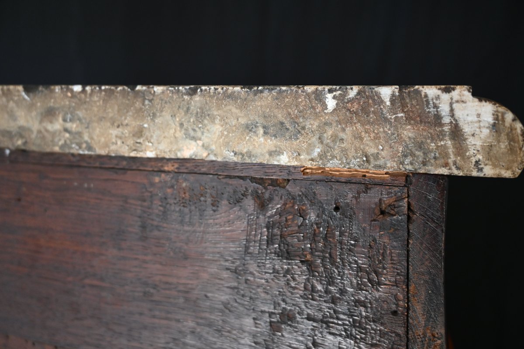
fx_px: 448
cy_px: 174
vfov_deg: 42.6
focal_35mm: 31
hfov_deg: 60.7
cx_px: 262
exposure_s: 1/125
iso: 1000
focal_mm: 20.5
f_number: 3.8
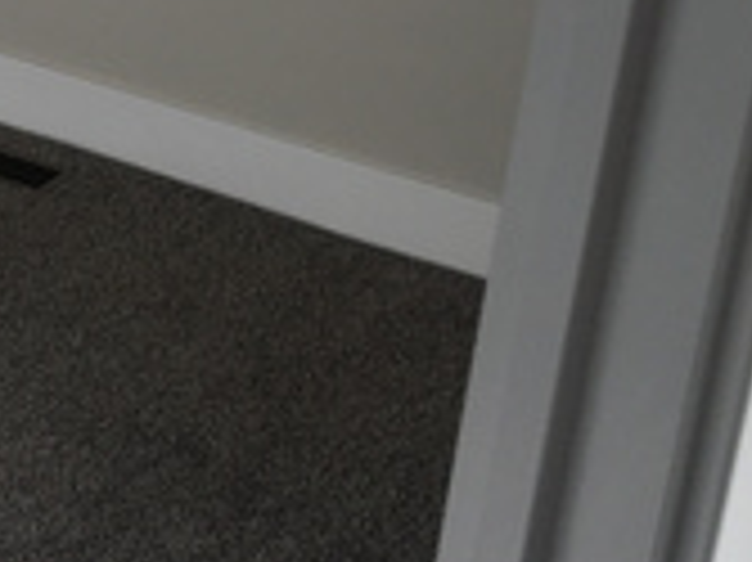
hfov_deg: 15.5
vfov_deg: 13.0
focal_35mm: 111
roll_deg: -2.2
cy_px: -90
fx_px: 2410
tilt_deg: -15.1
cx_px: -558
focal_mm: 4.15
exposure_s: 1/181
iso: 25
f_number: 2.2
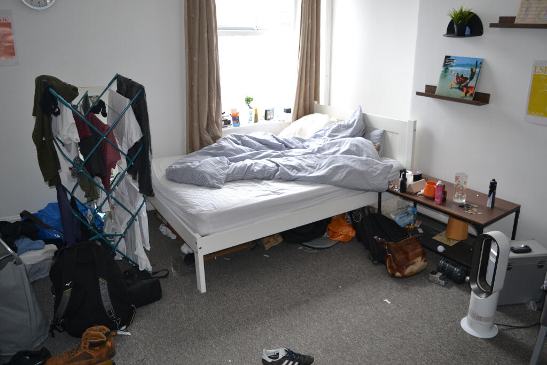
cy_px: 182
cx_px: 274
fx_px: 410
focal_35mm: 27
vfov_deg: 47.9
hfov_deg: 67.4
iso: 560
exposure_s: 1/60
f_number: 3.5
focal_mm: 18
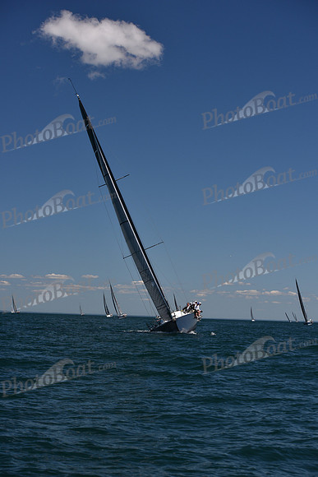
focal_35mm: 70
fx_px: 927
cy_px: 238
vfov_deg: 28.8
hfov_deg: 19.5
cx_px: 159
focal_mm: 70
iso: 250
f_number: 6.3
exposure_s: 1/800
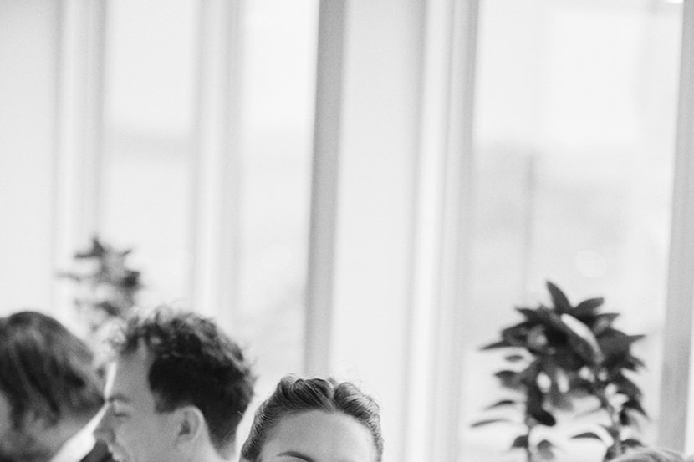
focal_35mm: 162
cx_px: 327
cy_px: 547
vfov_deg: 8.4
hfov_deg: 12.7
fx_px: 3122
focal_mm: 56
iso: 500
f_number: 1.2
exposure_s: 1/100
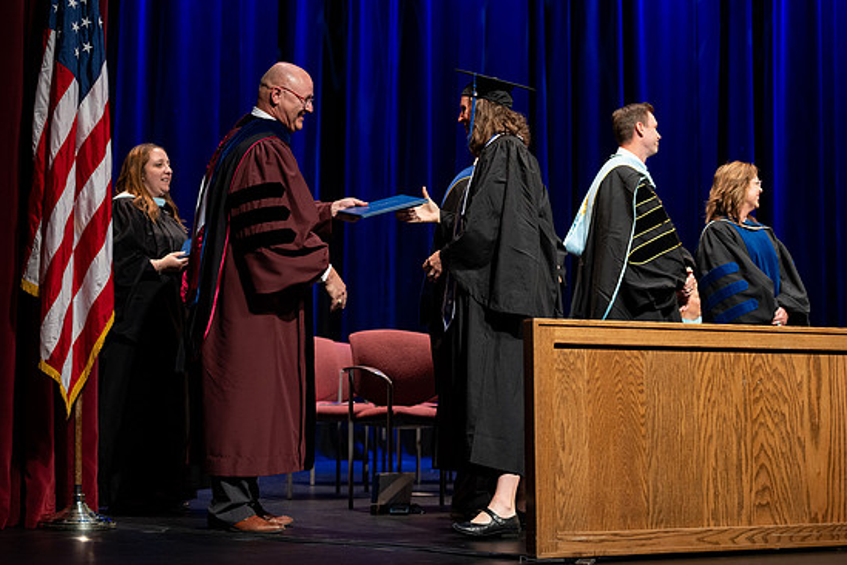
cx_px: 418
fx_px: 1741
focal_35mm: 74
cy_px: 285
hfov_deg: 27.3
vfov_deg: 18.4
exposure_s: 1/250
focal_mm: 70
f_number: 2.8
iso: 640
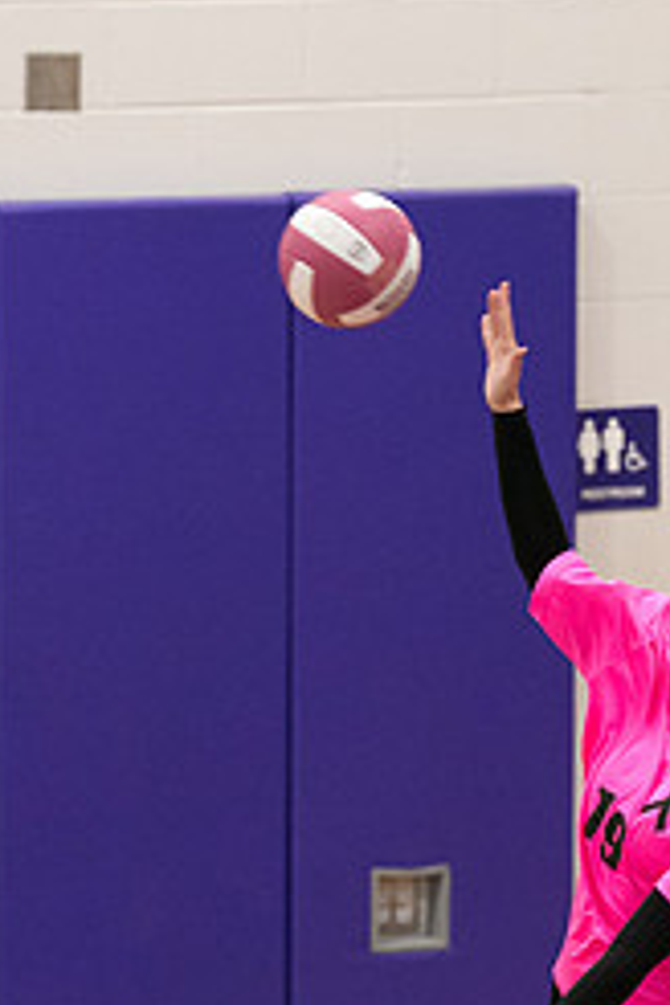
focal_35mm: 476
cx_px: 693
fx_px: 13287
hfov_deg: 2.9
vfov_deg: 4.3
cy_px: 787
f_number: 2.8
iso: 4000
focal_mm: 144
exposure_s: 1/1000
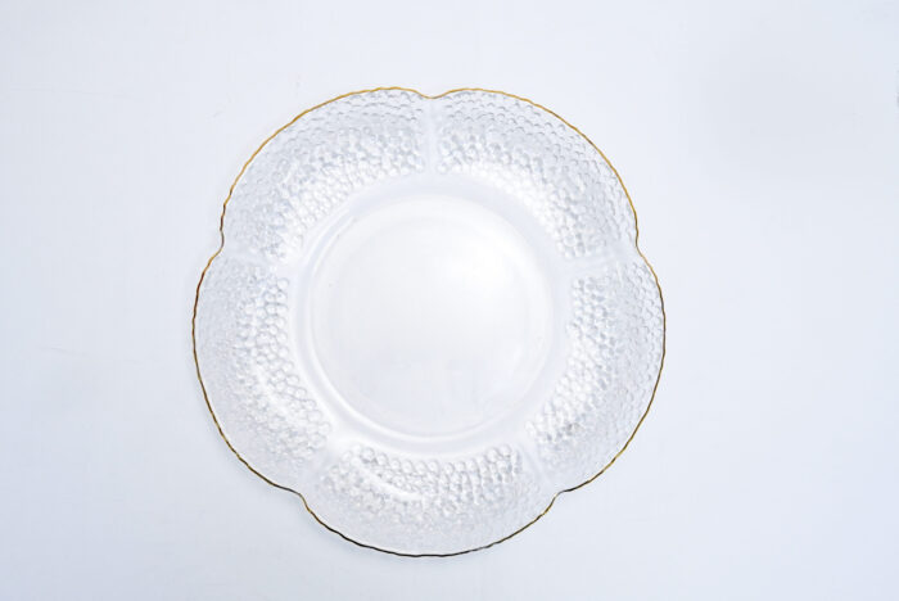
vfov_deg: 26.5
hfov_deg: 38.9
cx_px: 450
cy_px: 300
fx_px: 1275
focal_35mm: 51
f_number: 10
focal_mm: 51
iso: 3200
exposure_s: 1/200
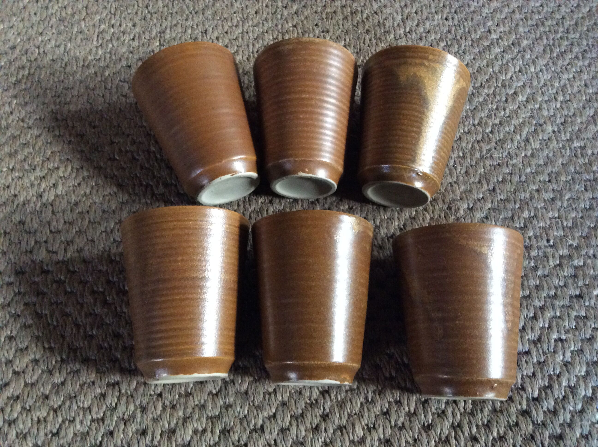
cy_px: 224
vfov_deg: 44.1
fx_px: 552
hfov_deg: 56.9
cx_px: 299
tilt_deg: -64.8
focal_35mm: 32
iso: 320
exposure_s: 1/25
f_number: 2.4
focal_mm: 3.3
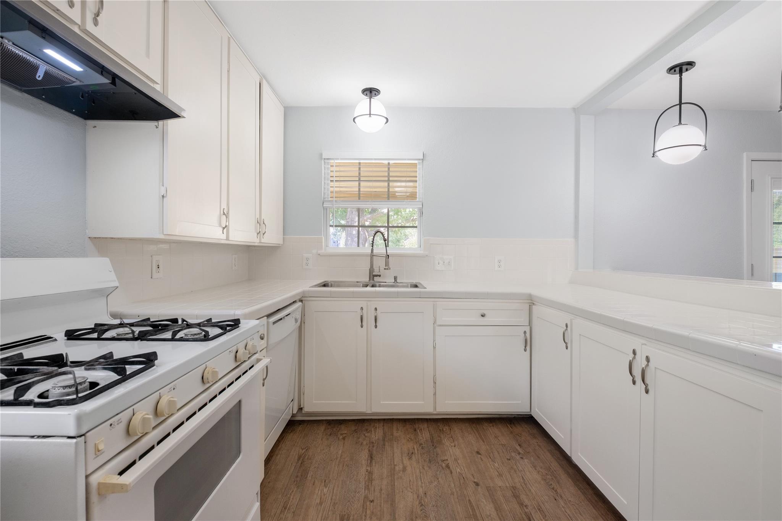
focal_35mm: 15
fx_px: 326
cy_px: 260
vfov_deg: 77.3
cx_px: 391
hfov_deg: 100.4
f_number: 8
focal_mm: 10
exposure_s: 1/40
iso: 125
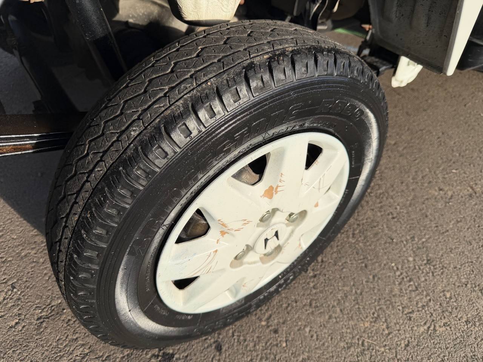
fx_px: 335
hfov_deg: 71.6
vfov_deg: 56.8
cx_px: 242
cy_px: 181
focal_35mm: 24
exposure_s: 1/2907
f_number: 1.78
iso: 80
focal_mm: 6.76
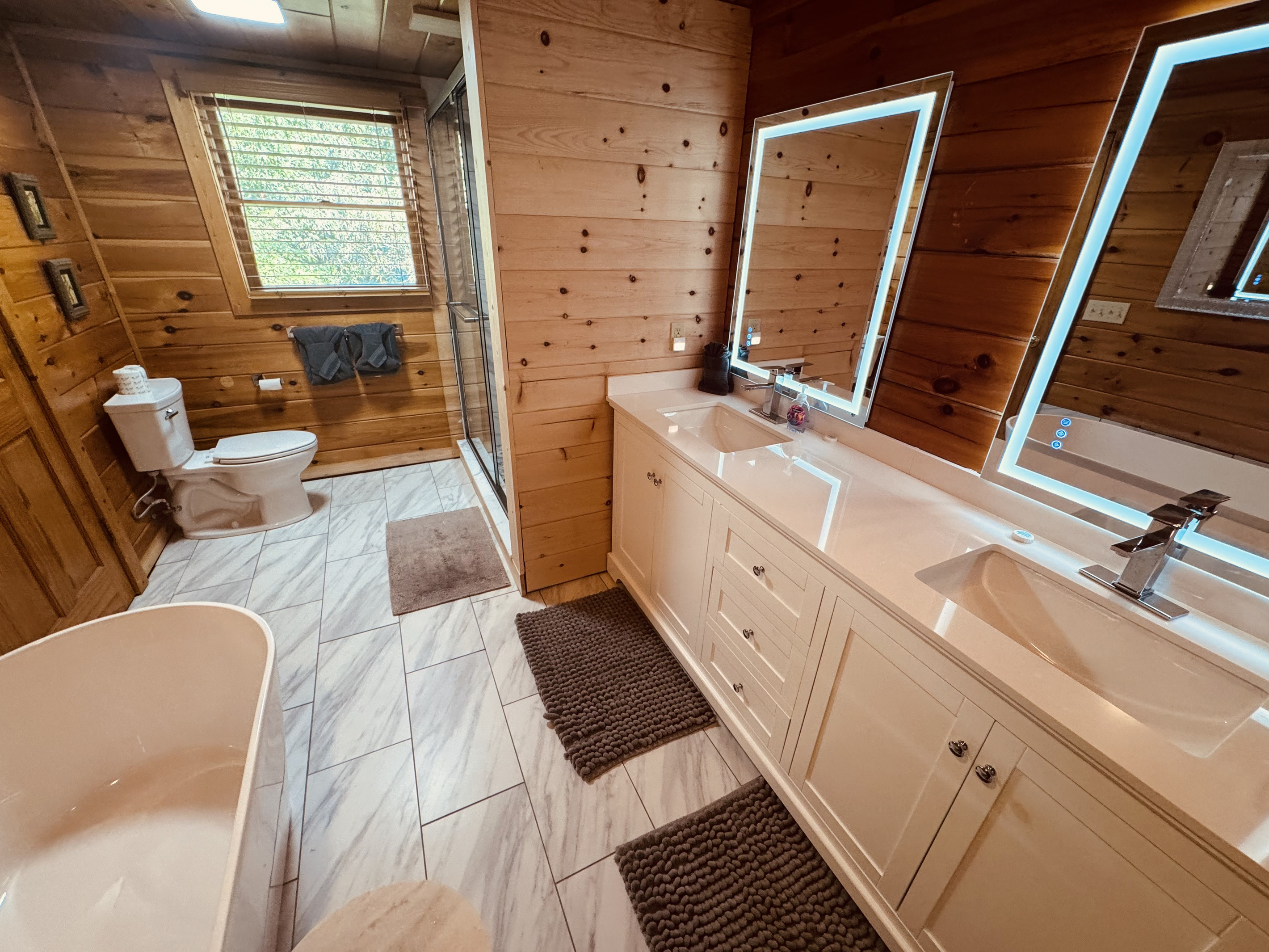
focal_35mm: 14
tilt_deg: -27.1
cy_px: 476
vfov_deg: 85.7
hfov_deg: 102.1
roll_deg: -1.7
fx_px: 513
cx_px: 634
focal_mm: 2.22
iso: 250
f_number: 2.2
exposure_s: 1/60
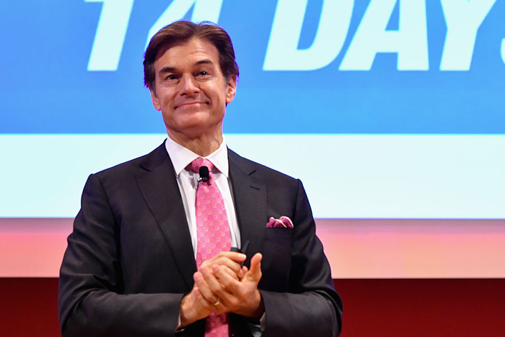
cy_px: 171
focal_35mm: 172
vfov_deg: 8.0
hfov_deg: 11.9
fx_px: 2413
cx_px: 215
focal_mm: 98
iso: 3200
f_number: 4
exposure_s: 1/320
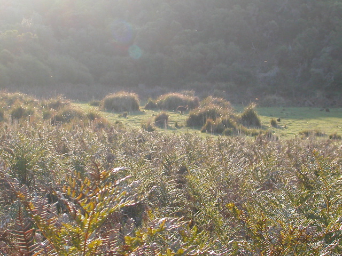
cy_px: 128
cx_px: 171
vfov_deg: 13.3
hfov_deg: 17.7
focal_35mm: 111
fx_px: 1097
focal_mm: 16.8
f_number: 4.8
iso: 100
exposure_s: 1/125
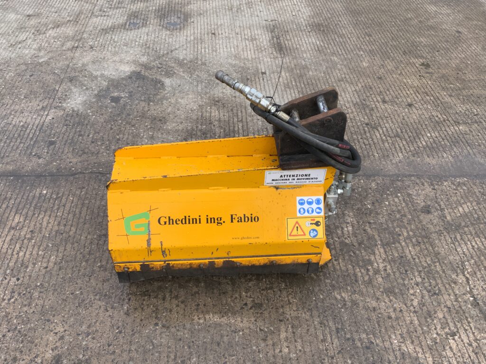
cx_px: 243
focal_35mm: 29
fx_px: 407
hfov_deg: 61.7
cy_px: 182
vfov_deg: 48.2
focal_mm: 3
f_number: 1.8
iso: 16
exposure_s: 1/1279
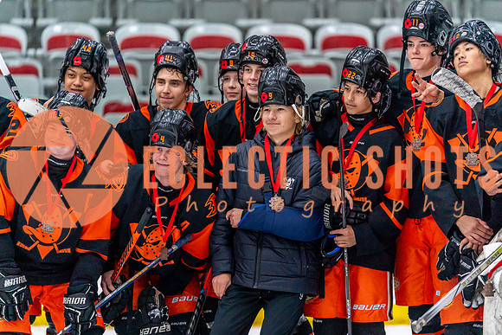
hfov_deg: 10.3
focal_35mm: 200
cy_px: 168
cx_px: 251
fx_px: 2789
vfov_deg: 6.9
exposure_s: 1/1250
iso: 3200
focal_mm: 200
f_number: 2.8
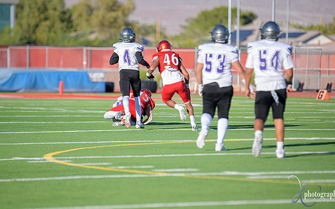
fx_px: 2675
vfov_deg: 4.5
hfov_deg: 7.2
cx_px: 167
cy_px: 96
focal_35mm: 293
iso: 400
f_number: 2.8
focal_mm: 250
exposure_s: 1/4000
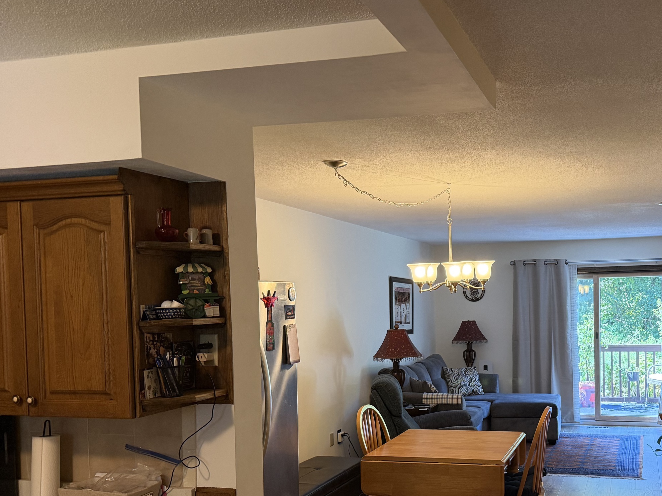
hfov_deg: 48.9
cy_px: 324
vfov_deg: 38.3
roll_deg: +1.5
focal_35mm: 37
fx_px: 707
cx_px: 465
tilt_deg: -1.7
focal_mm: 6.76
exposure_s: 1/120
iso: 320
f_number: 1.78
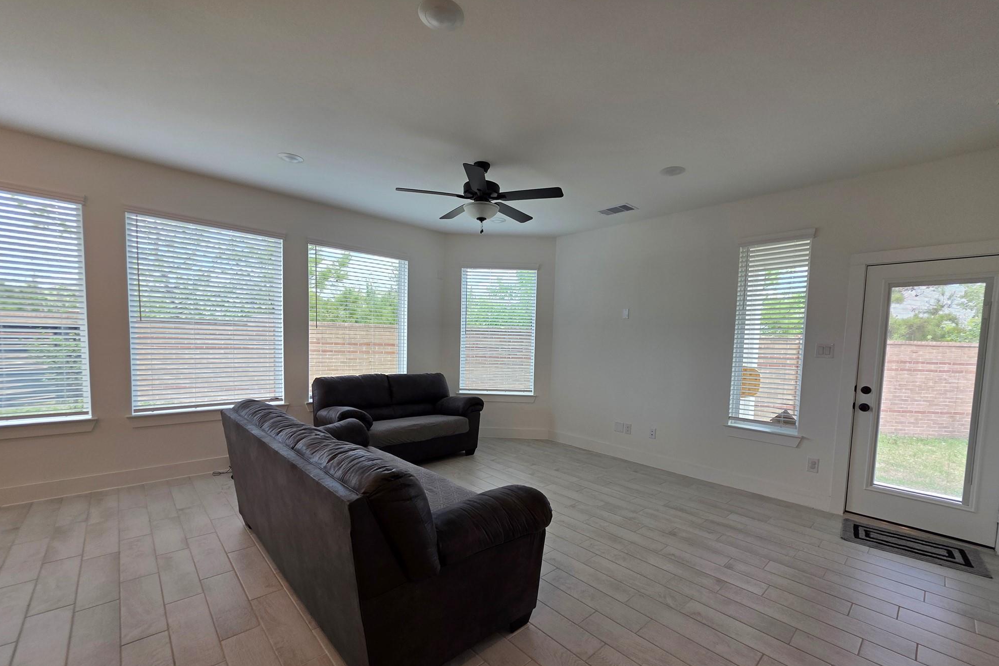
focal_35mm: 14
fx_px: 388
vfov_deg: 80.9
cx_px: 512
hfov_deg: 104.2
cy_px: 374
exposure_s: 1/120
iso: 40
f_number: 1.9
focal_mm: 2.2
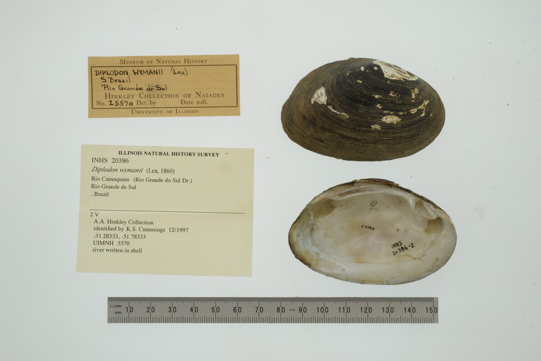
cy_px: 180
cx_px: 270
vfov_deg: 22.6
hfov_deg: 33.4
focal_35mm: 60
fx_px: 902
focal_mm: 60
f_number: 32
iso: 100
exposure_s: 1/13
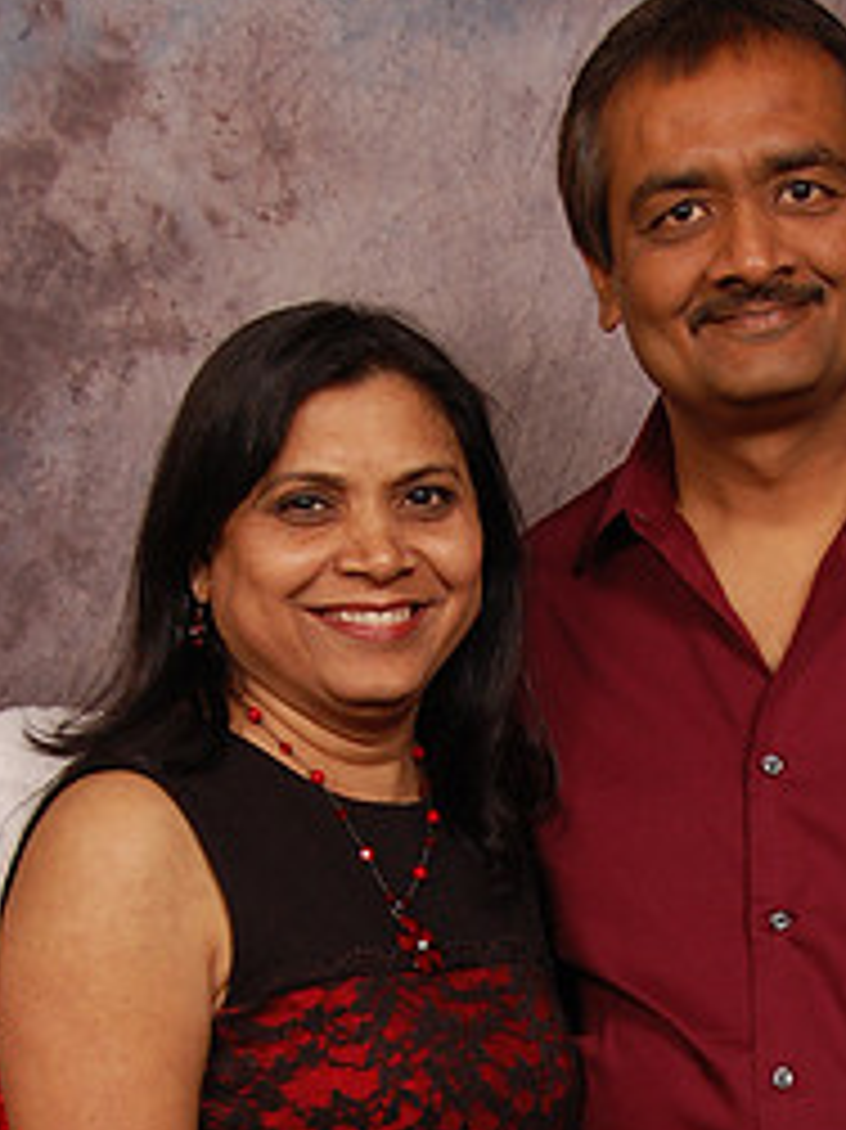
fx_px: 3261
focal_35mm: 100
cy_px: 1058
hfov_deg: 14.7
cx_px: 711
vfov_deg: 19.2
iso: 400
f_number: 5.6
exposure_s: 1/200
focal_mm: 30
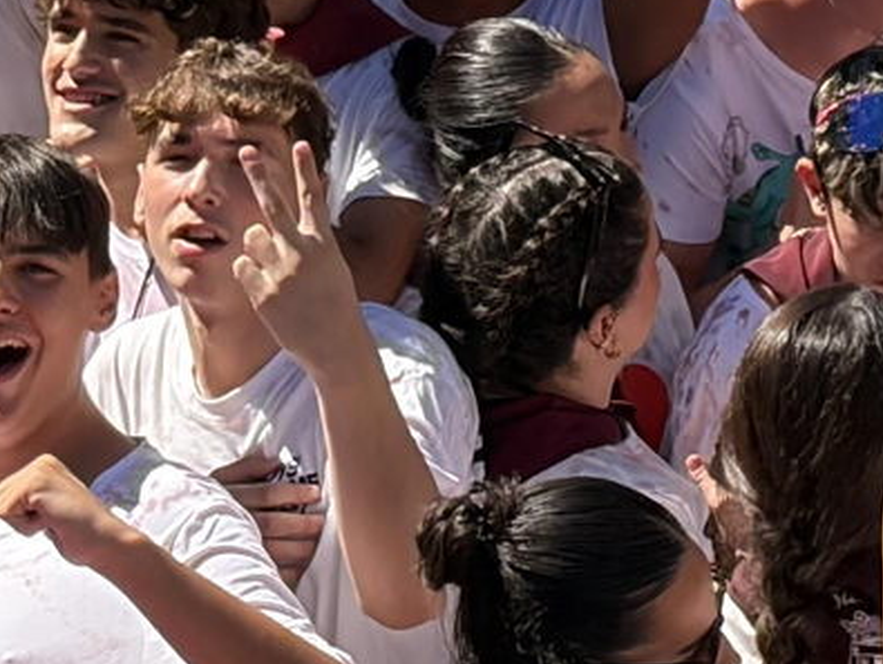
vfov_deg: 5.6
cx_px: 226
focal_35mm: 263
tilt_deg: -25.1
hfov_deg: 7.5
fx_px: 6715
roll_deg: -1.7
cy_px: -195
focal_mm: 5.96
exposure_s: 1/1453
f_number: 1.6
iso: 32
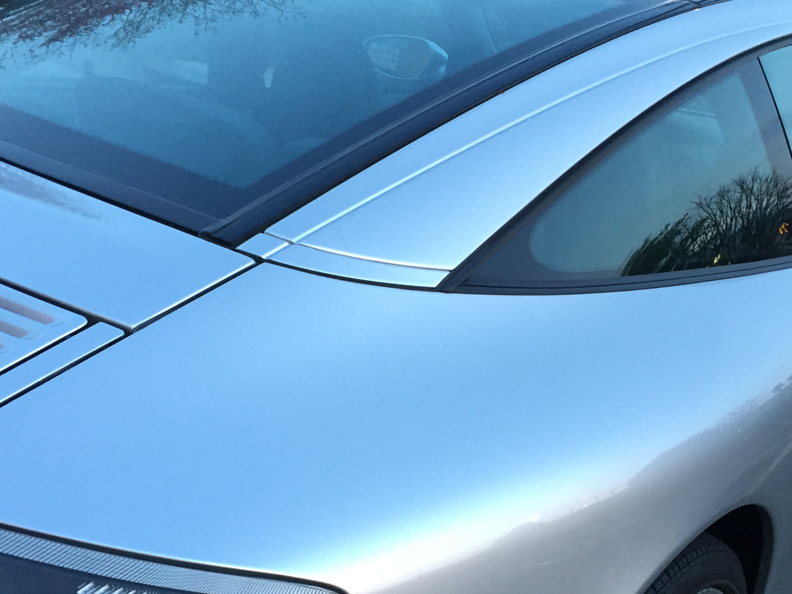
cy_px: 377
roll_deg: -9.7
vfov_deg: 29.5
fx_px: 1121
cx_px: 433
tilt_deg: -21.9
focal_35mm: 49
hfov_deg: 38.9
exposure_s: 1/30
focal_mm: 4.15
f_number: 2.2
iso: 125
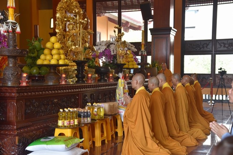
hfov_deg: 38.2
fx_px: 337
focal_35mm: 52
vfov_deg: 26.0
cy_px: 78
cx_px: 116
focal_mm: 52
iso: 400
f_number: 4.5
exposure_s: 1/80
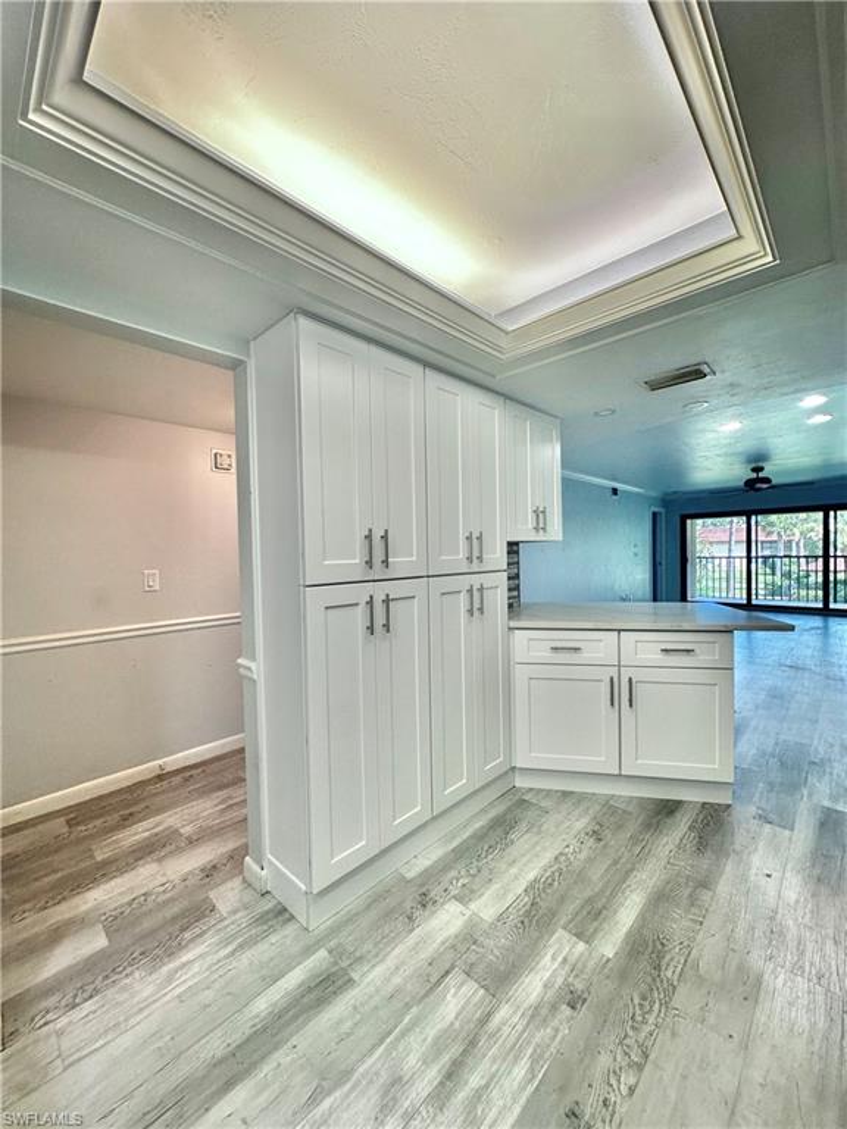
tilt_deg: -1.6
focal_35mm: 14
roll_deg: +0.1
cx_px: 424
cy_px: 564
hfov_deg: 85.7
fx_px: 457
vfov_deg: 102.1
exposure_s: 1/120
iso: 100
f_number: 2.2
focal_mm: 2.22
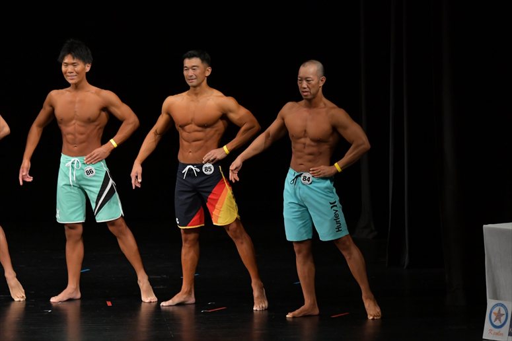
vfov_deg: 5.7
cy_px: 170
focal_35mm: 240
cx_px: 256
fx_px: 3412
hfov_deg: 8.6
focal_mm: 160
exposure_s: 1/400
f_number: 5.6
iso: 3200
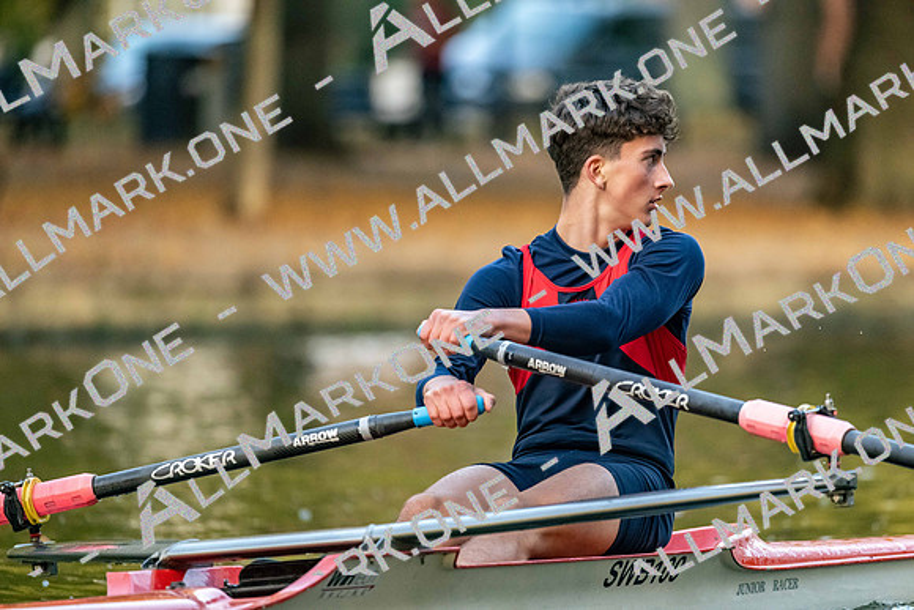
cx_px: 457
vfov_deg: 3.4
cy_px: 305
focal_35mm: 400
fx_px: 10157
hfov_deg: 5.2
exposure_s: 1/2500
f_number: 4.5
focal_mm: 400
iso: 7200
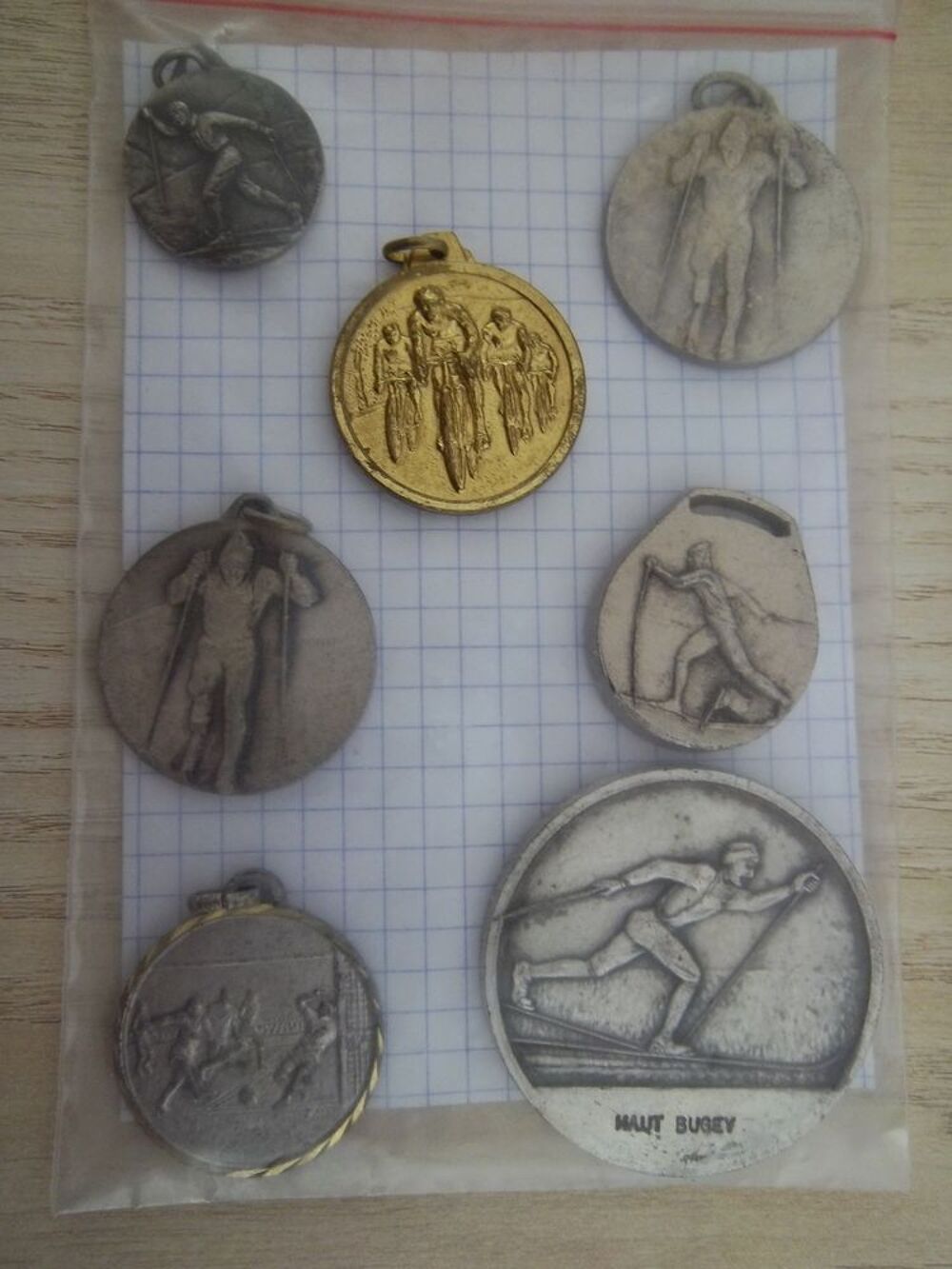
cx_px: 476
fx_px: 1027
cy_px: 634
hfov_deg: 49.8
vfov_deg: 63.4
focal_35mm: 28
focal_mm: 5.05
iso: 160
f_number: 3.5
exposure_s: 1/25
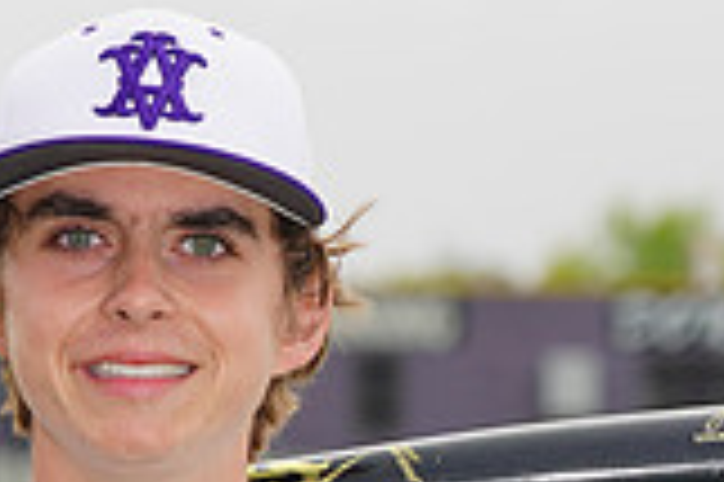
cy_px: 633
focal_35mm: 631
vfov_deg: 2.2
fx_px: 12677
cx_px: 63
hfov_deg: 3.3
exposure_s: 1/250
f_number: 9
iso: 160
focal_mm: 175
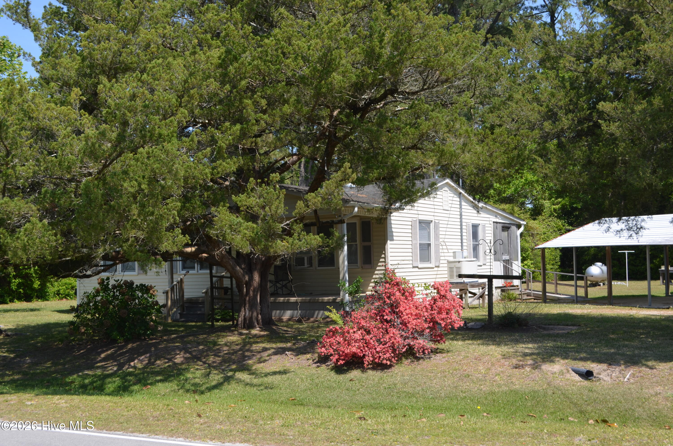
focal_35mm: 45
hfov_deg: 43.7
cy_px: 223
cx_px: 336
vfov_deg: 29.7
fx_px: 840
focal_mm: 30
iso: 100
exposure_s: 1/200
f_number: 7.1
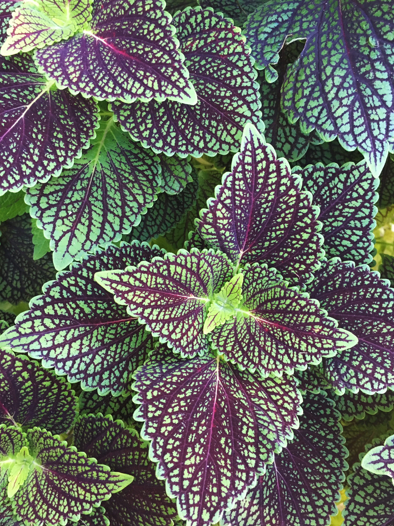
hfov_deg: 45.4
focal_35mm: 31
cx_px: 210
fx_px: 470
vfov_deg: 58.4
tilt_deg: -63.7
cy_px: 261
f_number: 2.2
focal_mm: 4.15
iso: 160
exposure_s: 1/30
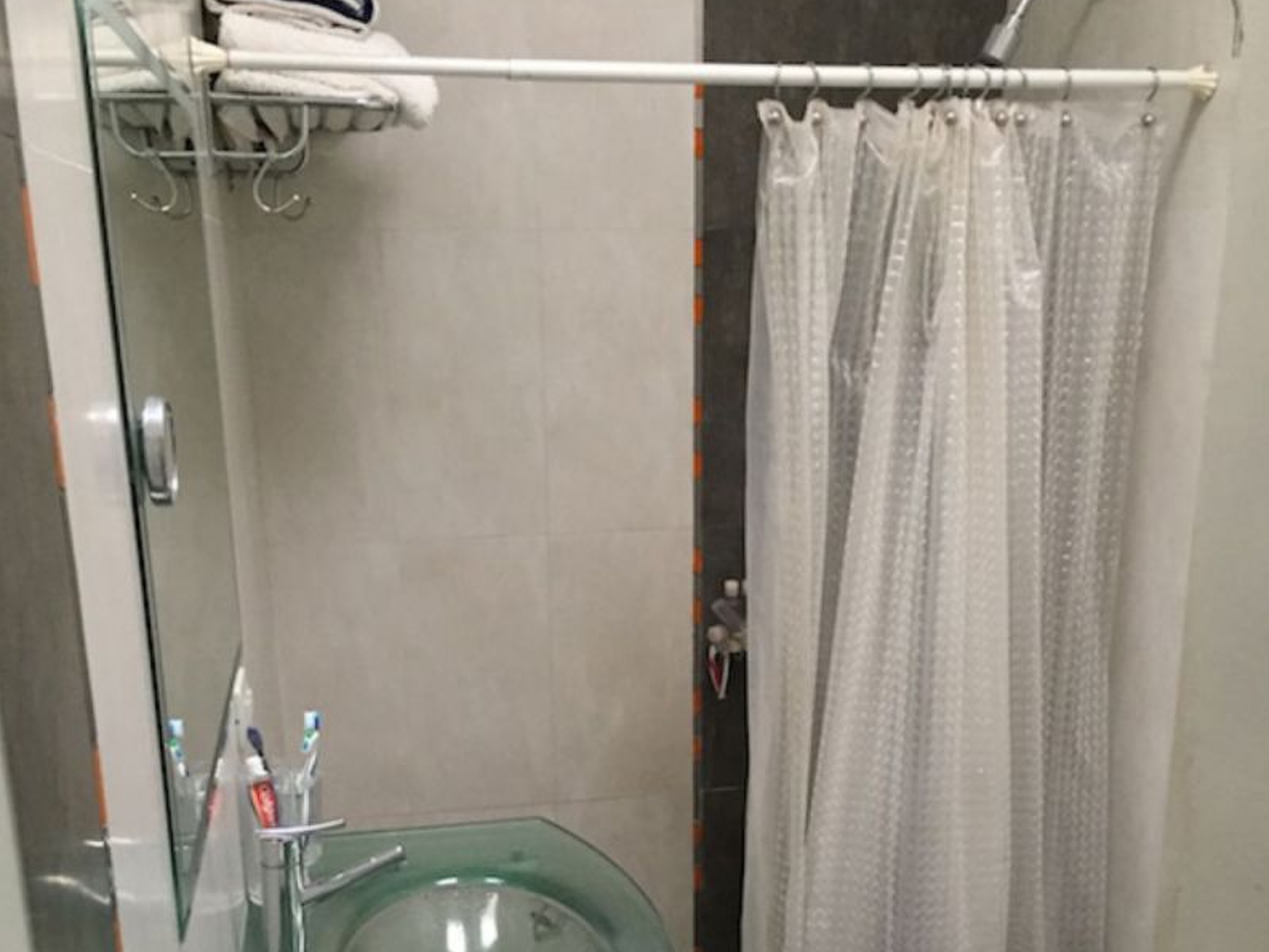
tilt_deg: -16.8
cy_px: 709
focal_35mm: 39
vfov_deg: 36.0
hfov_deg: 47.9
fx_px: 1430
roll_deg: +1.1
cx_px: 637
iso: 320
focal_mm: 4.15
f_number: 2.2
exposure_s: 1/33
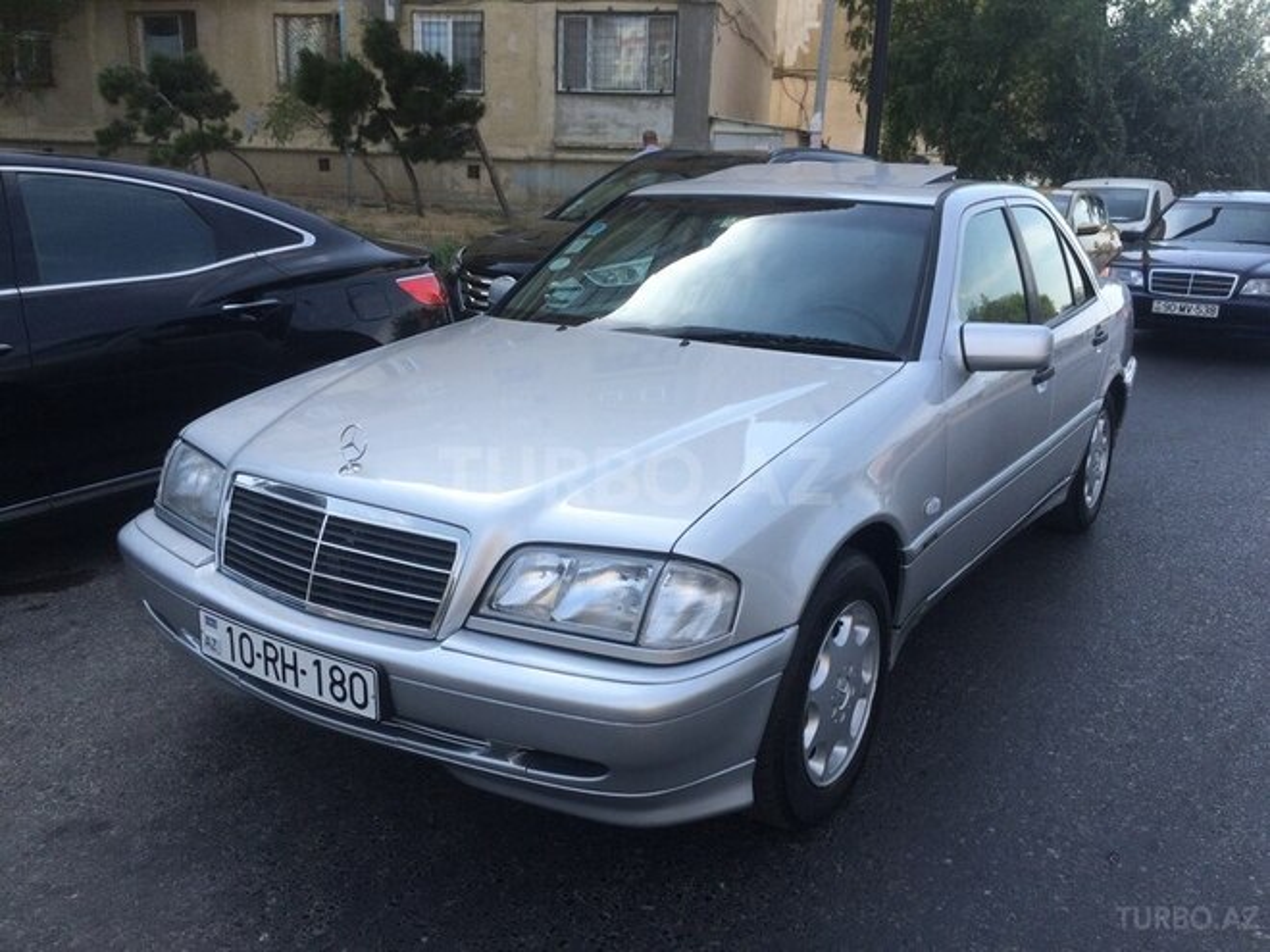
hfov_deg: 61.7
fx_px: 1064
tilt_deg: -15.8
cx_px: 635
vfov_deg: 48.2
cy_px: 476
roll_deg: -1.5
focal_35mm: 29
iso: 32
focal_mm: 4.15
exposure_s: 1/1172
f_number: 2.2
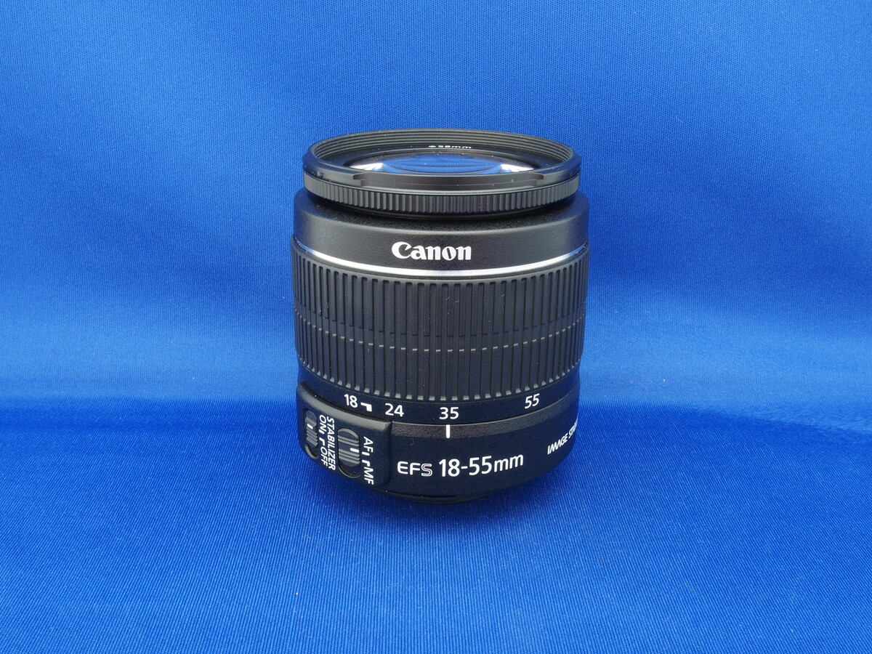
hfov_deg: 49.0
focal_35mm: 38
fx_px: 957
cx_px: 436
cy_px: 327
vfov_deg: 37.7
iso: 100
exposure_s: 2.5
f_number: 8
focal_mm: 8.1
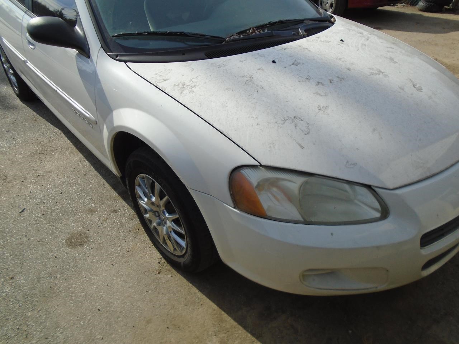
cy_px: 172
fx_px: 345
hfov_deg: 67.3
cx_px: 230
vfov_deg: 53.1
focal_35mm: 26
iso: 100
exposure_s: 1/200
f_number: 8
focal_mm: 4.6
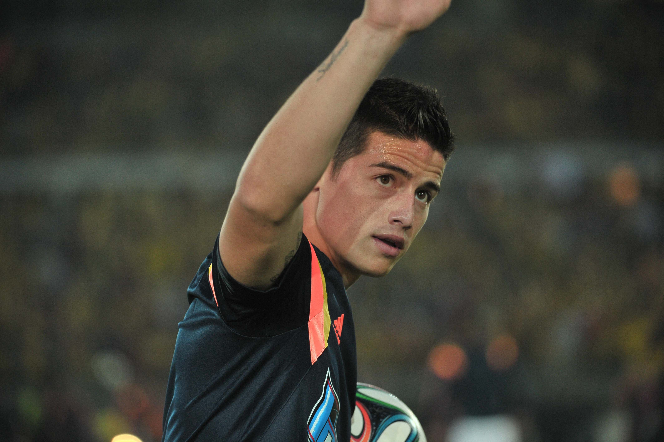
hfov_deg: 10.3
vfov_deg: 6.9
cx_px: 332
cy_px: 221
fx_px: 3686
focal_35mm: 200
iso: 1600
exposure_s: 1/1000
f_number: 4
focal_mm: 200
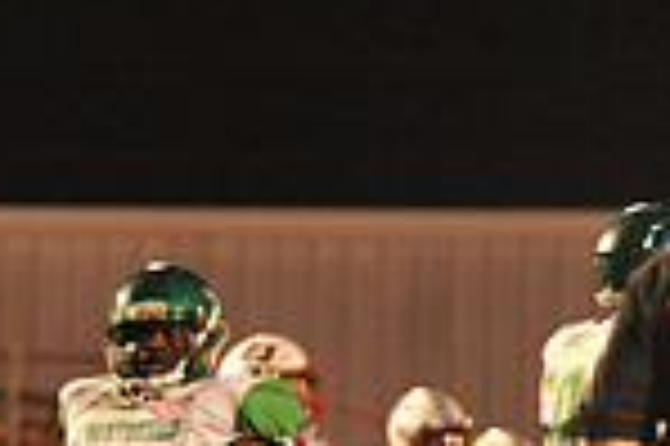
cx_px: -630
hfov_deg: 2.6
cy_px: 599
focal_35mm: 778
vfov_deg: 1.8
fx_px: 14463
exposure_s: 1/200
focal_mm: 200
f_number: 5
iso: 5000
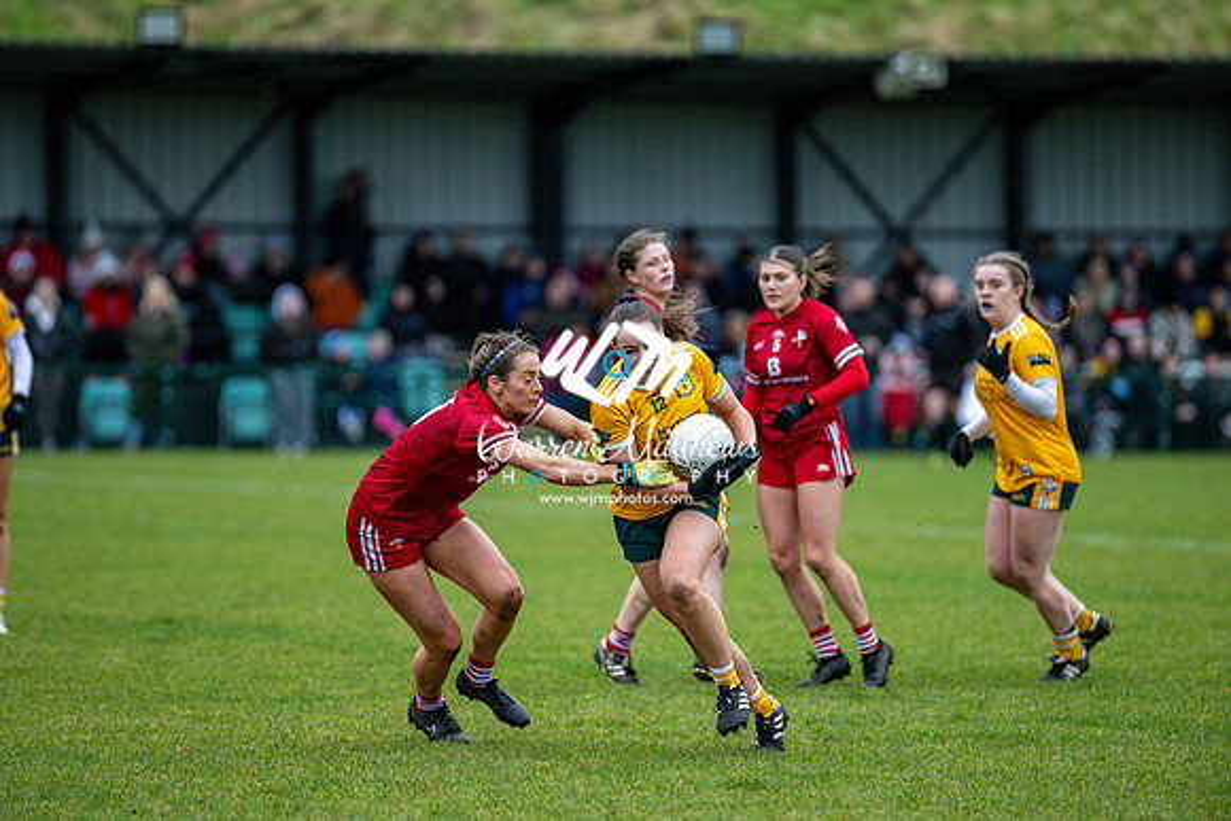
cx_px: 616
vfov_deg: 4.6
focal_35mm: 300
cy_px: 410
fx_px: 10260
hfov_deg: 6.9
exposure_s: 1/1000
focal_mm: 300
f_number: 2.8
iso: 1400
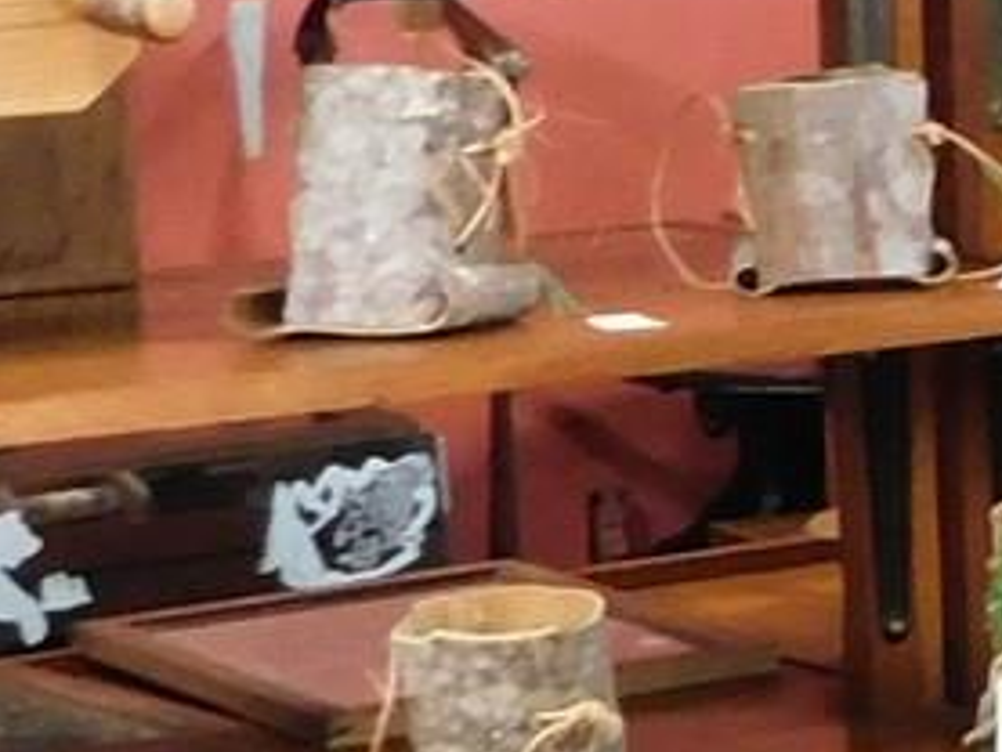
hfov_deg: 9.8
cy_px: 293
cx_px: 2648
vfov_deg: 8.7
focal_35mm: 170
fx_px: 4923
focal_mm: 4
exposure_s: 1/30
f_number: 3
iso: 320
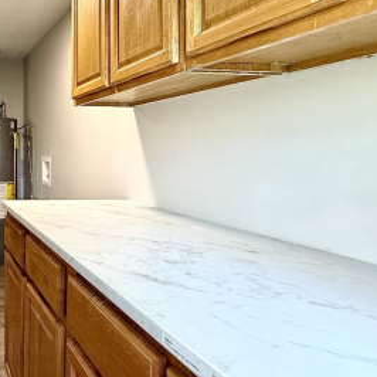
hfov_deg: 43.4
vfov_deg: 52.0
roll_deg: -1.2
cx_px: -16
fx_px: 382
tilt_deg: +1.8
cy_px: 142
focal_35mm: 31
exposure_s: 1/60
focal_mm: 2.22
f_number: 2.2
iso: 250
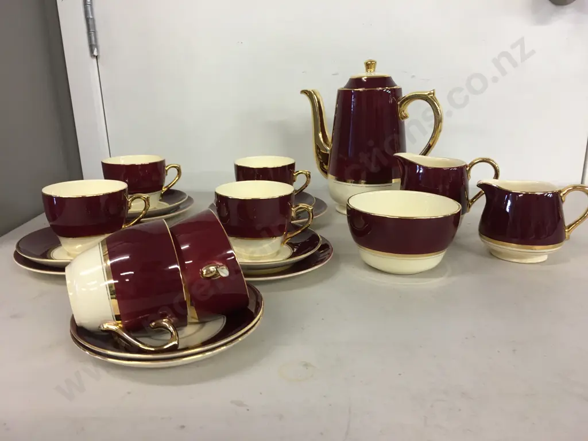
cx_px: 294
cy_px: 220
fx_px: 493
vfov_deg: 48.2
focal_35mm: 29
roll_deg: +0.9
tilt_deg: -14.8
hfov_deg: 61.7
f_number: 2.2
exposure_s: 1/17
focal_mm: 4.15
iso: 40
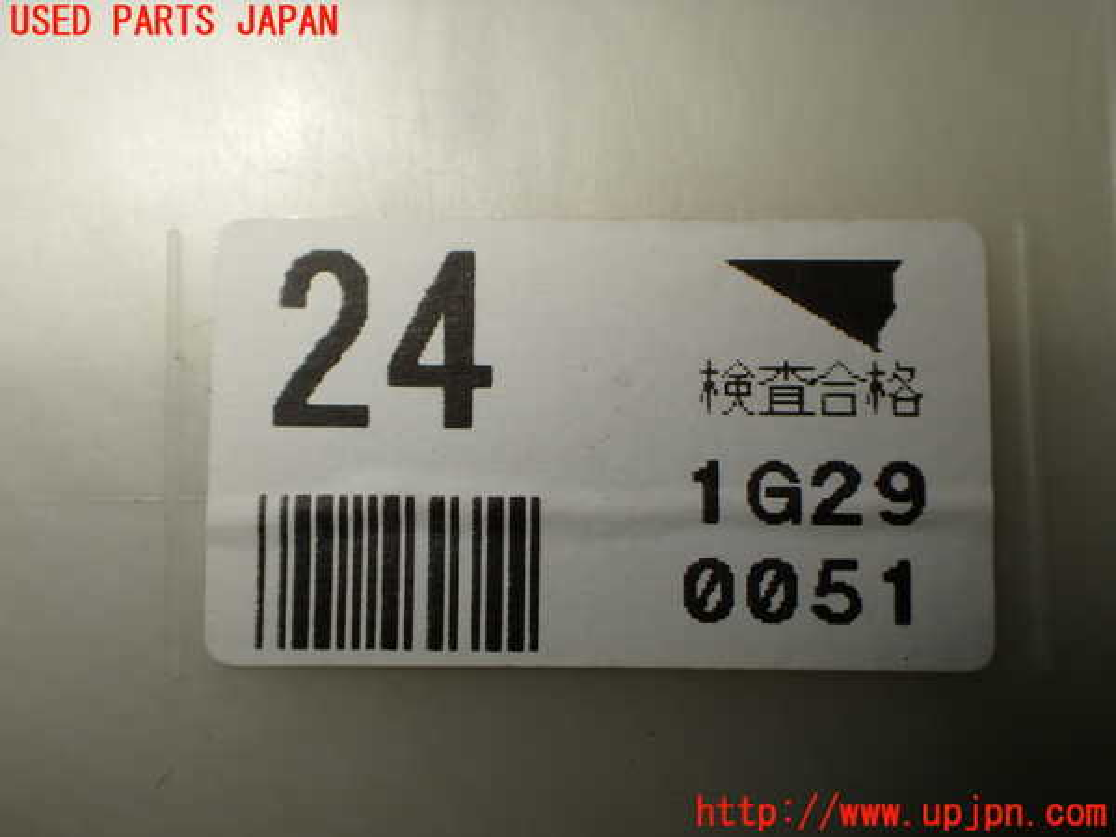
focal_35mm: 38
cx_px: 558
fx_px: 1225
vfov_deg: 37.7
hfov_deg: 49.0
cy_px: 418
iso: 125
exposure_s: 1/160
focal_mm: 6.83
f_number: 3.5
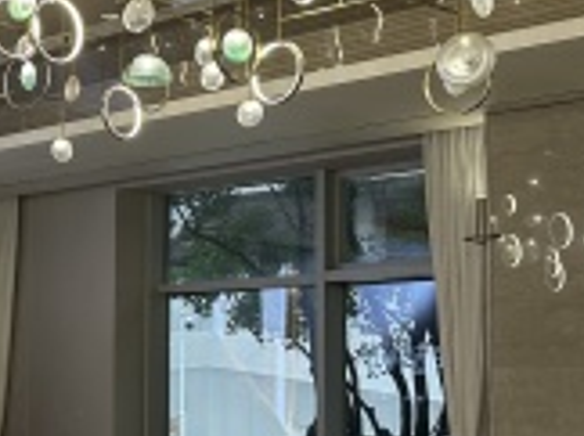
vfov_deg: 16.9
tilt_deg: +5.7
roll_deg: -1.2
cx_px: -99
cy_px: 249
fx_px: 1466
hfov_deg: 21.1
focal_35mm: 87
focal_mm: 6.86
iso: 100
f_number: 1.78
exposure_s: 1/100
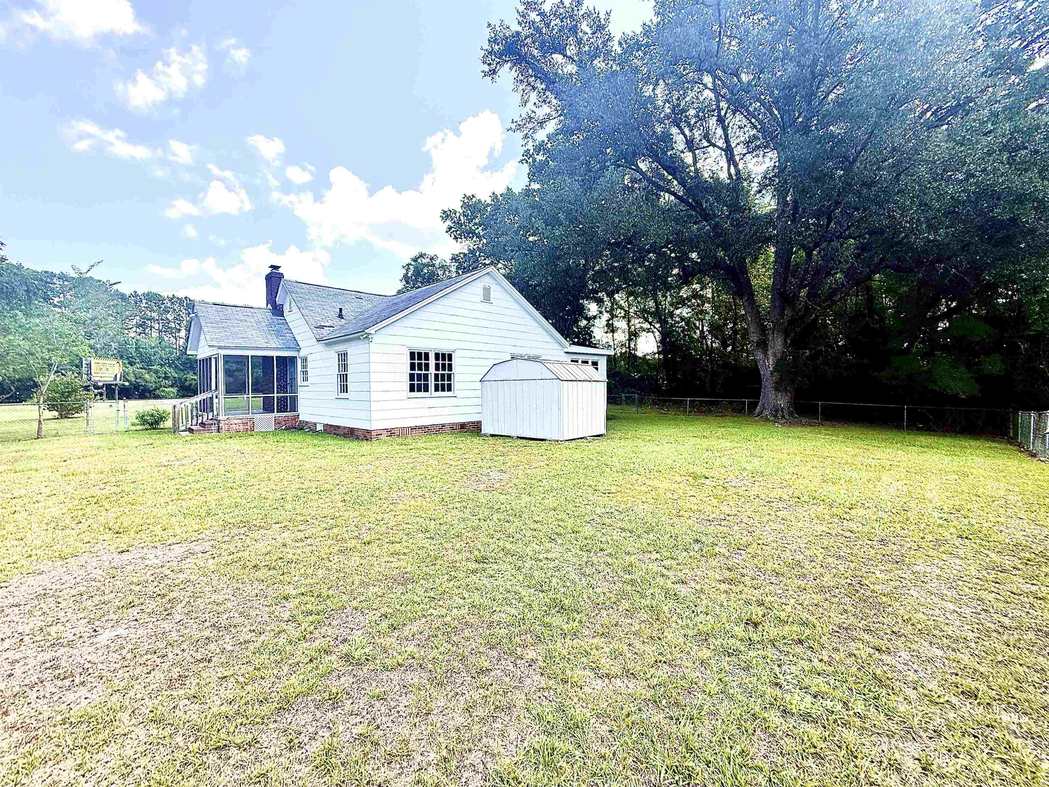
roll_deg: +0.5
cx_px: 524
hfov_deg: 102.1
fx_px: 424
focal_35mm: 14
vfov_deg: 85.7
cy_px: 394
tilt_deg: +0.6
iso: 64
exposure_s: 1/751
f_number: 2.2
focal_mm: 2.22
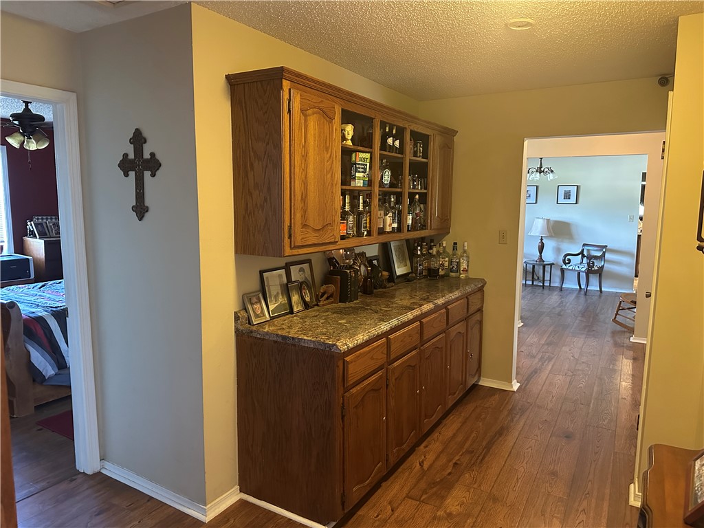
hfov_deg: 71.6
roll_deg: -0.9
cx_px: 352
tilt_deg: -5.7
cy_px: 264
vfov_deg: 56.8
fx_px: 488
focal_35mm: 24
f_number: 1.78
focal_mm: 6.86
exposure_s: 1/40
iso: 800
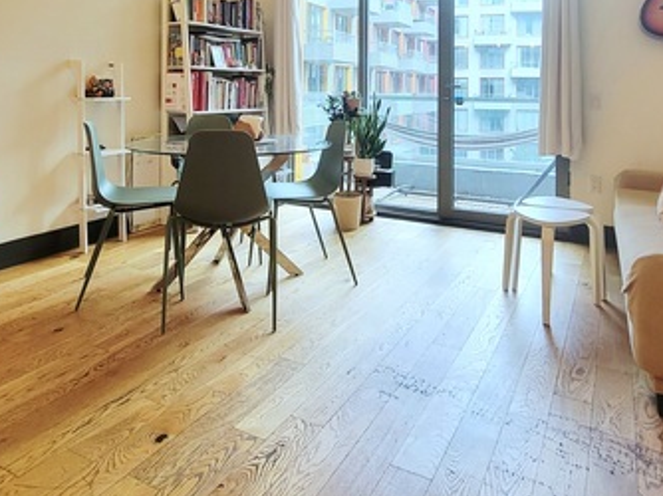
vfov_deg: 49.9
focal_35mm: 26
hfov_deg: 67.3
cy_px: 99
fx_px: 498
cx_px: 315
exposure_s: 1/60.2
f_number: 2.2
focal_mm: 2.2
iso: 125
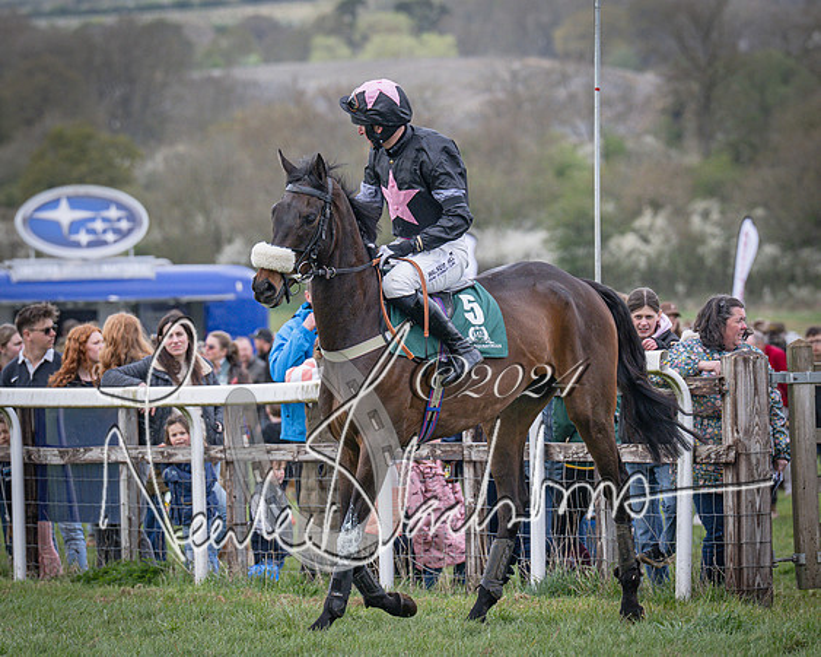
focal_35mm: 403
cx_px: 450
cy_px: 266
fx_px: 9778
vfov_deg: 3.8
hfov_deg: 4.8
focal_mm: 200
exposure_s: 1/1000
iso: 400
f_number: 5
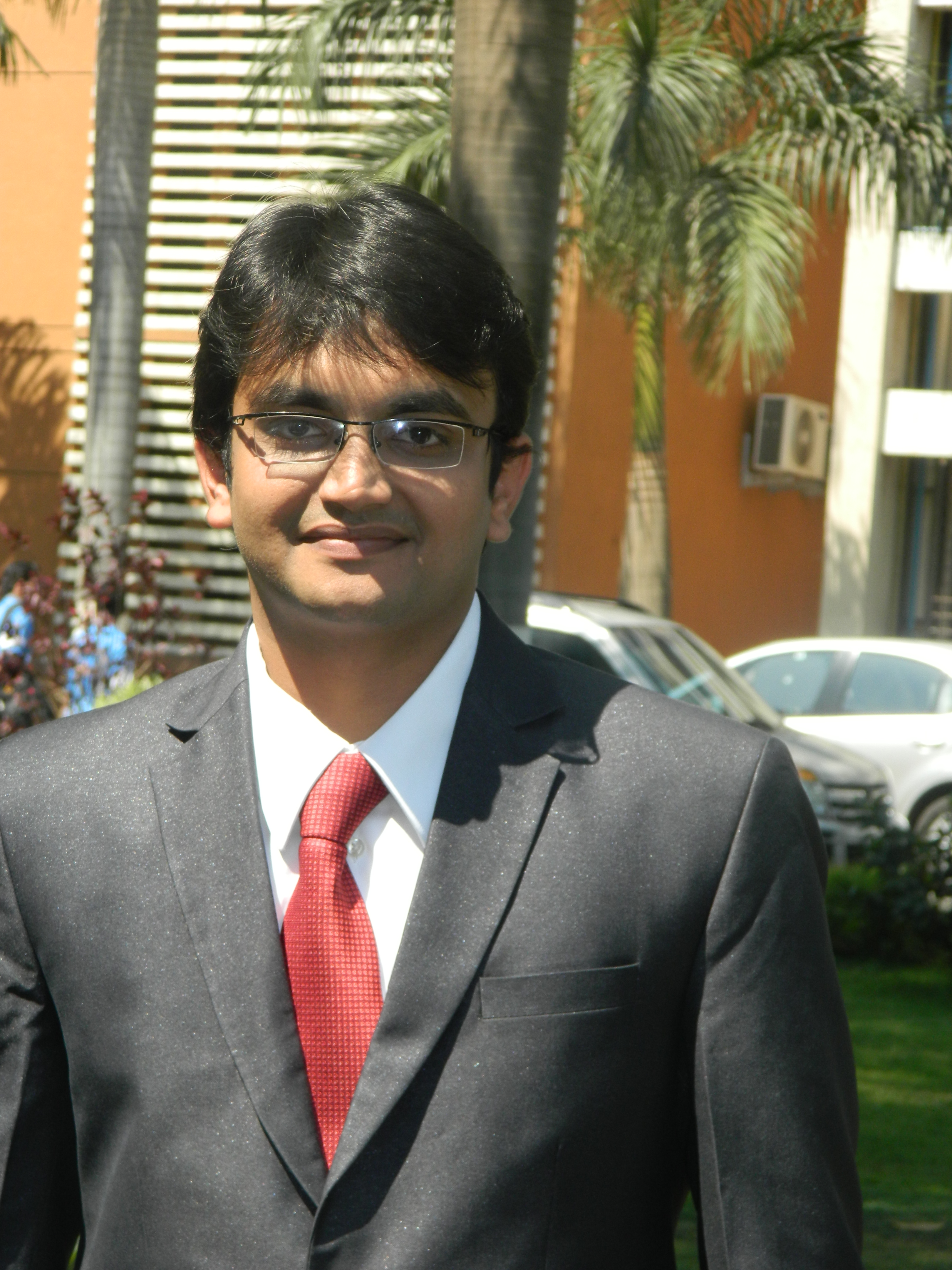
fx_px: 4730
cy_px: 635
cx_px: 476
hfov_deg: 11.5
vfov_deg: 15.3
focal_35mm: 129
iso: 110
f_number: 4.7
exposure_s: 1/320
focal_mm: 23.2
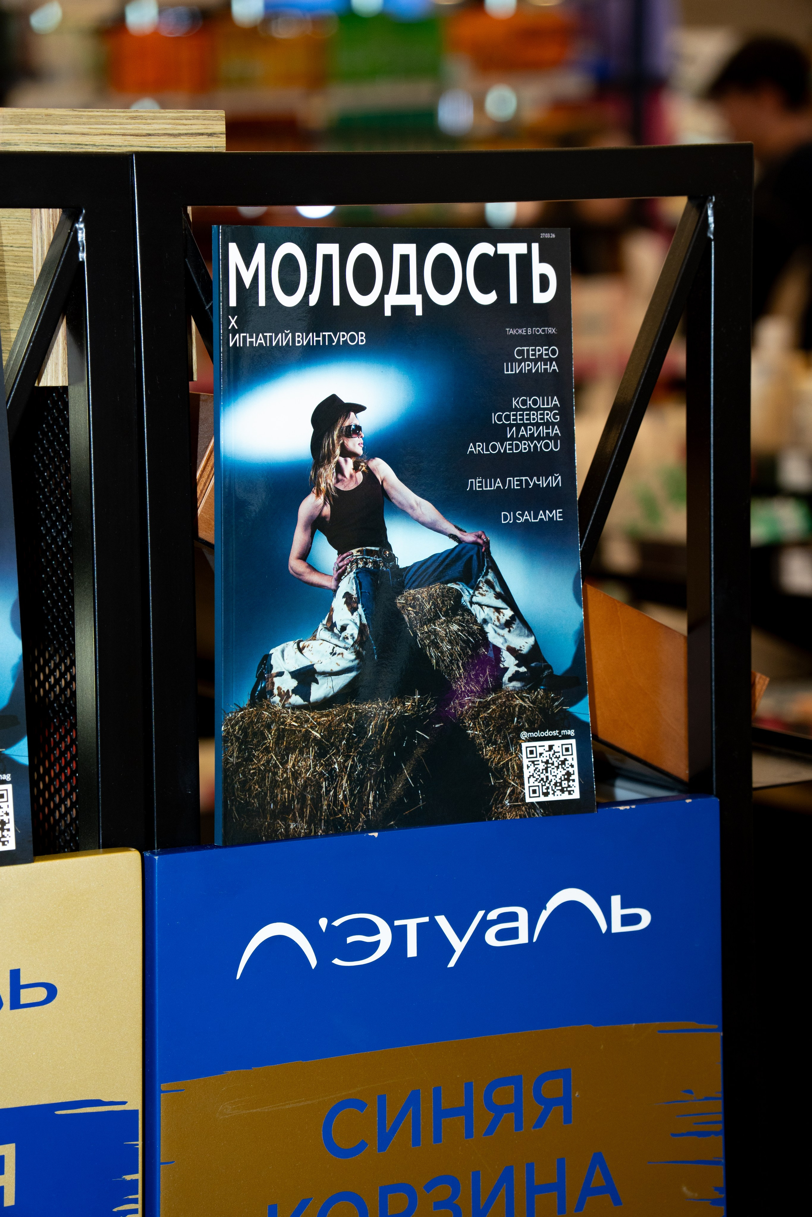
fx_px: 3552
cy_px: 608
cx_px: 406
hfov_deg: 13.0
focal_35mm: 105
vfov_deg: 19.5
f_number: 3.5
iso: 400
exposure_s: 1/250
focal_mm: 70
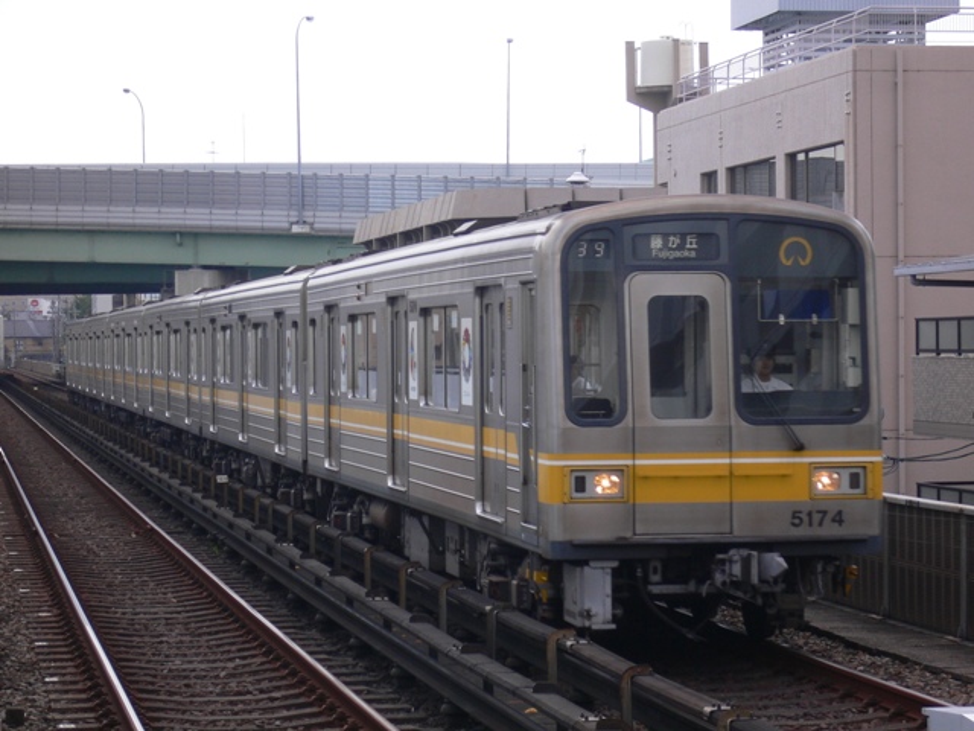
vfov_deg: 14.1
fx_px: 2954
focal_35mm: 105
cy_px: 366
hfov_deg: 18.7
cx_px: 487
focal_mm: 17.4
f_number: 5
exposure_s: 1/200
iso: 80
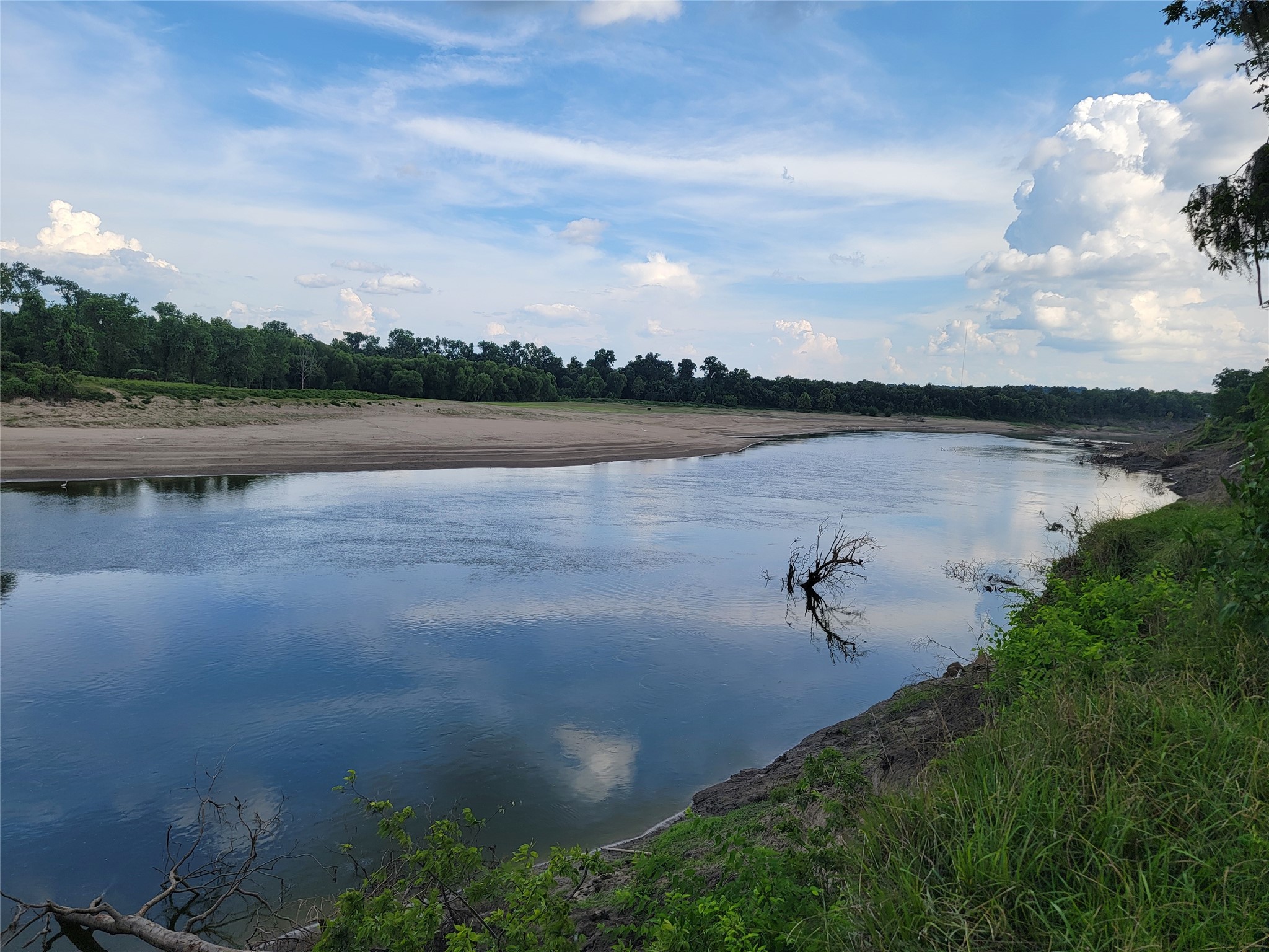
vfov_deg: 56.8
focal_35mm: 24
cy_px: 476
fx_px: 880
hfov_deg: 71.6
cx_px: 634
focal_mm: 6.7
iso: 16
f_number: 1.8
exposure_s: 1/652
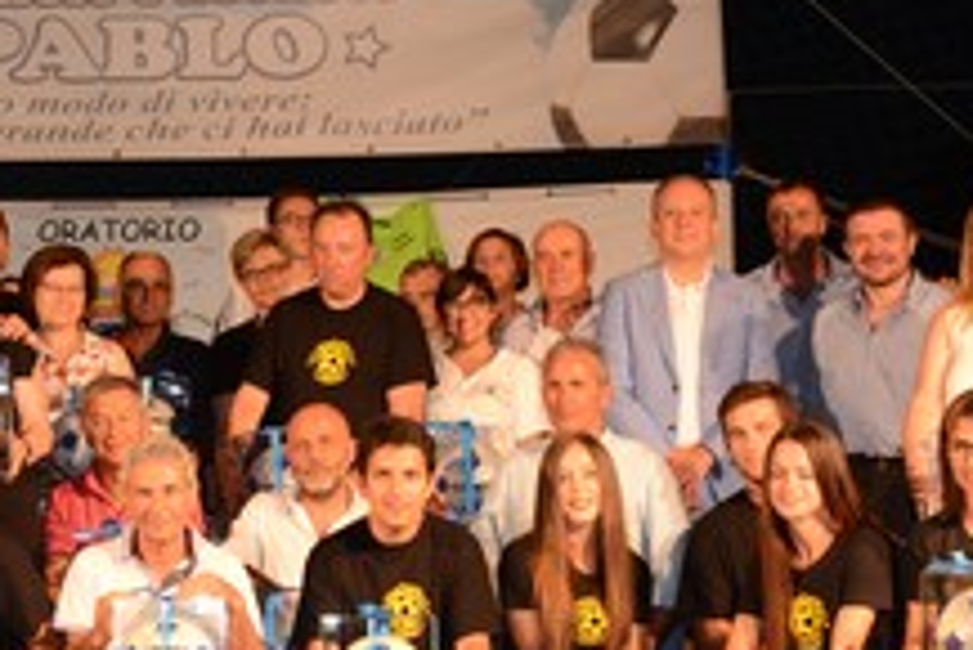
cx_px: 94
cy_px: 267
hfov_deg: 19.4
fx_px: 2786
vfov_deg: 13.3
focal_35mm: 103
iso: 1600
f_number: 5.6
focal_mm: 35
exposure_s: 1/80
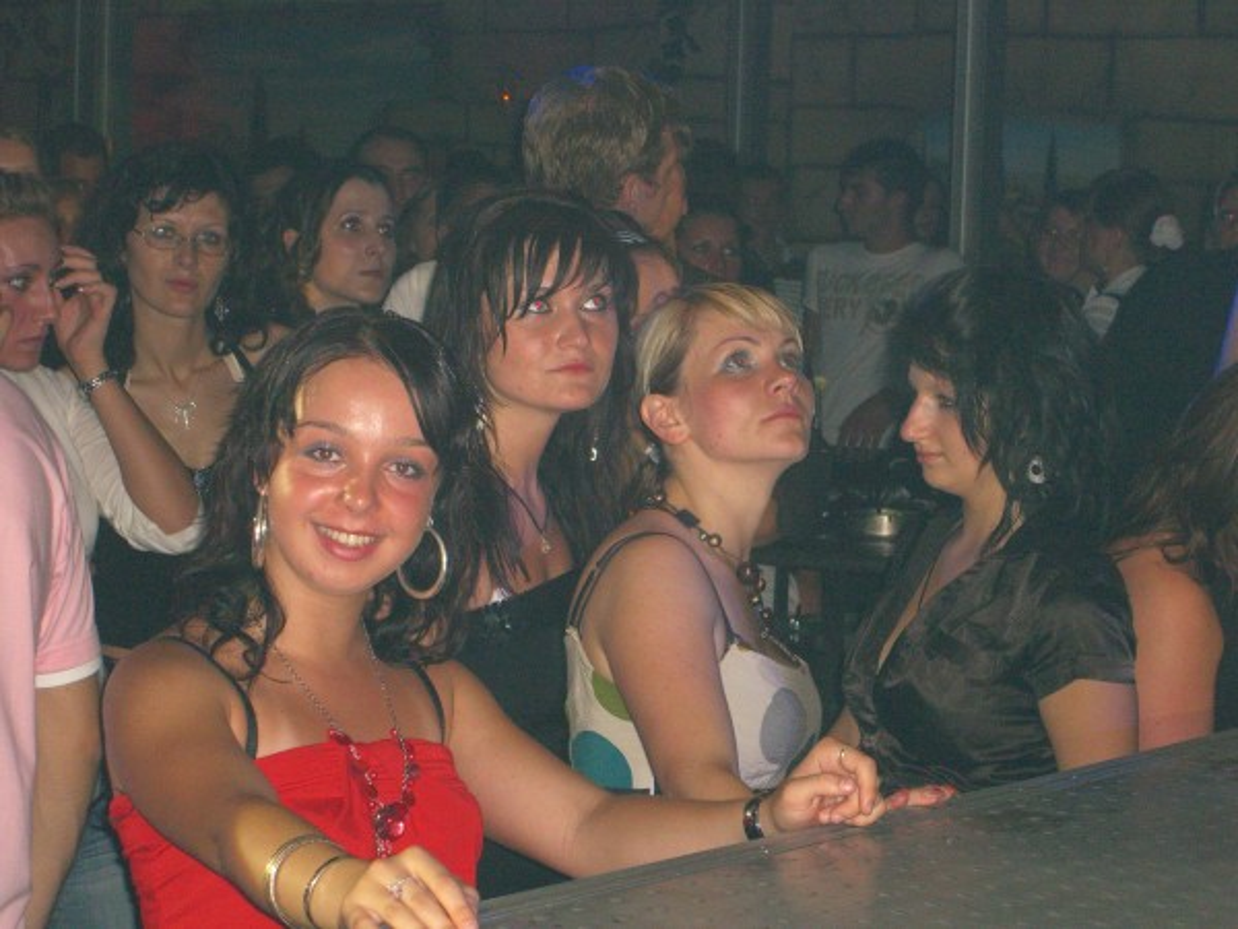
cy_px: 464
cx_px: 619
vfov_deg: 15.6
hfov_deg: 20.7
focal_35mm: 95
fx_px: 3398
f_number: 4.8
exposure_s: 1/60
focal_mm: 19.7
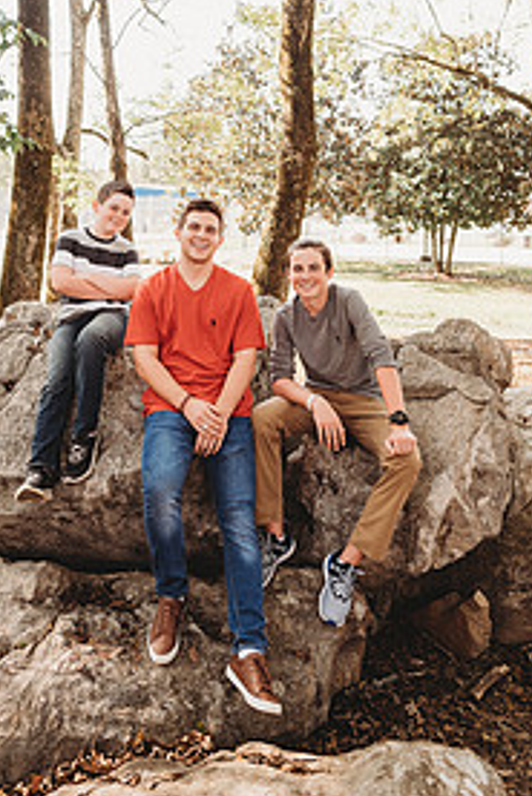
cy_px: 190
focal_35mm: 39
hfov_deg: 34.1
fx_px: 863
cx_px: 198
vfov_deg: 47.5
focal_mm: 24
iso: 250
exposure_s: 1/250
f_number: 3.2
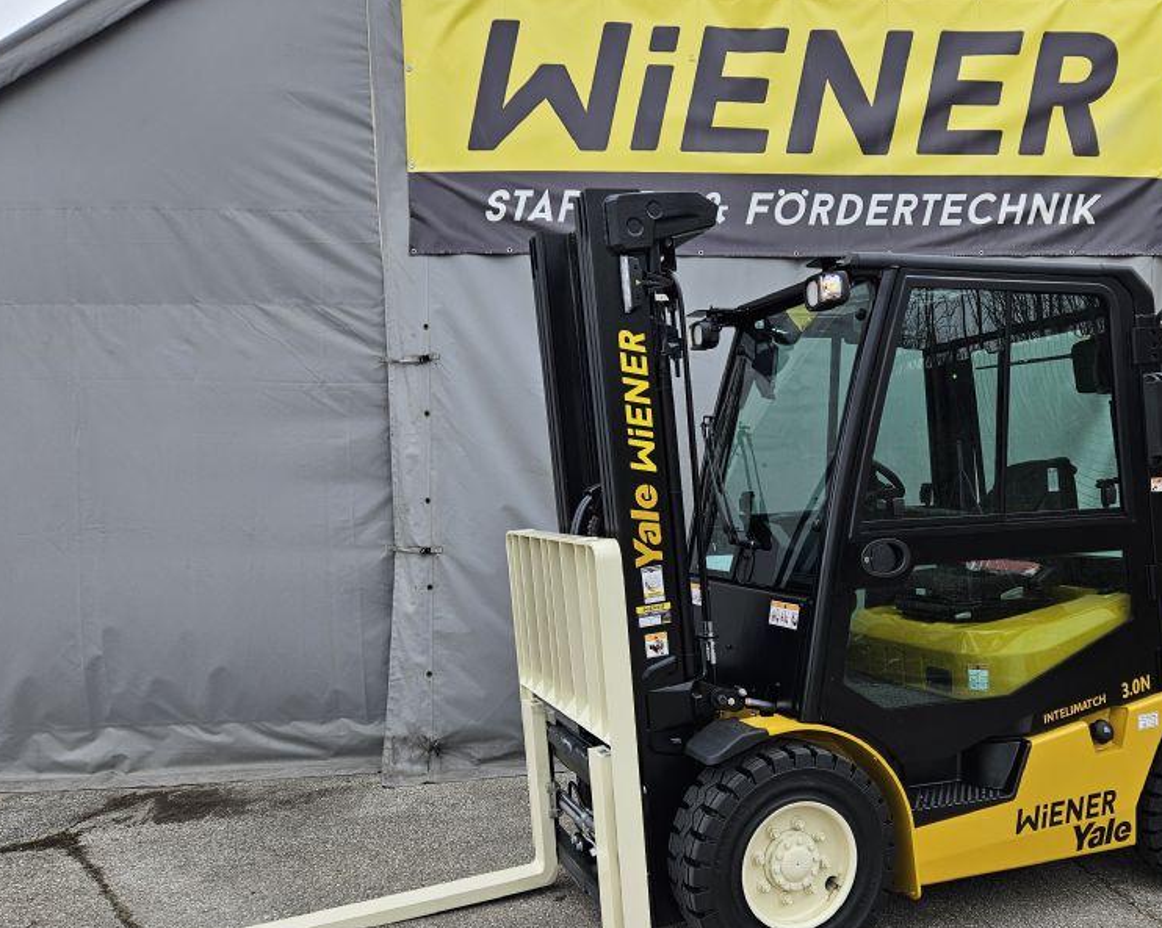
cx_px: 706
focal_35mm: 31
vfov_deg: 46.9
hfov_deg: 56.7
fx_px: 1066
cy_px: 545
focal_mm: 5.4
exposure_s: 1/369
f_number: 1.8
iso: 25
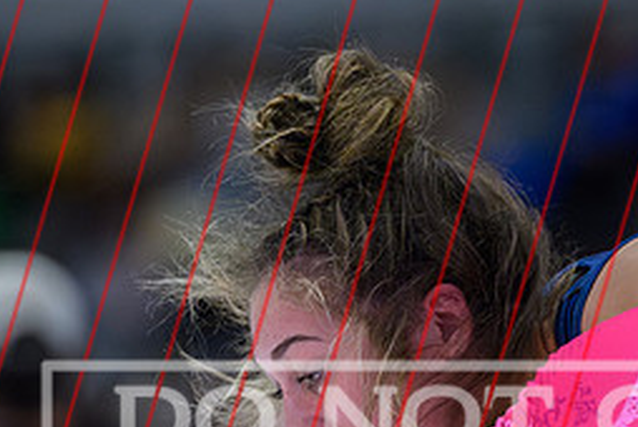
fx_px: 14123
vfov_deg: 1.7
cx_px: 370
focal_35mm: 796
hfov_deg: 2.6
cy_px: 562
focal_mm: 195
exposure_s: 1/800
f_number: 2.8
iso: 5000
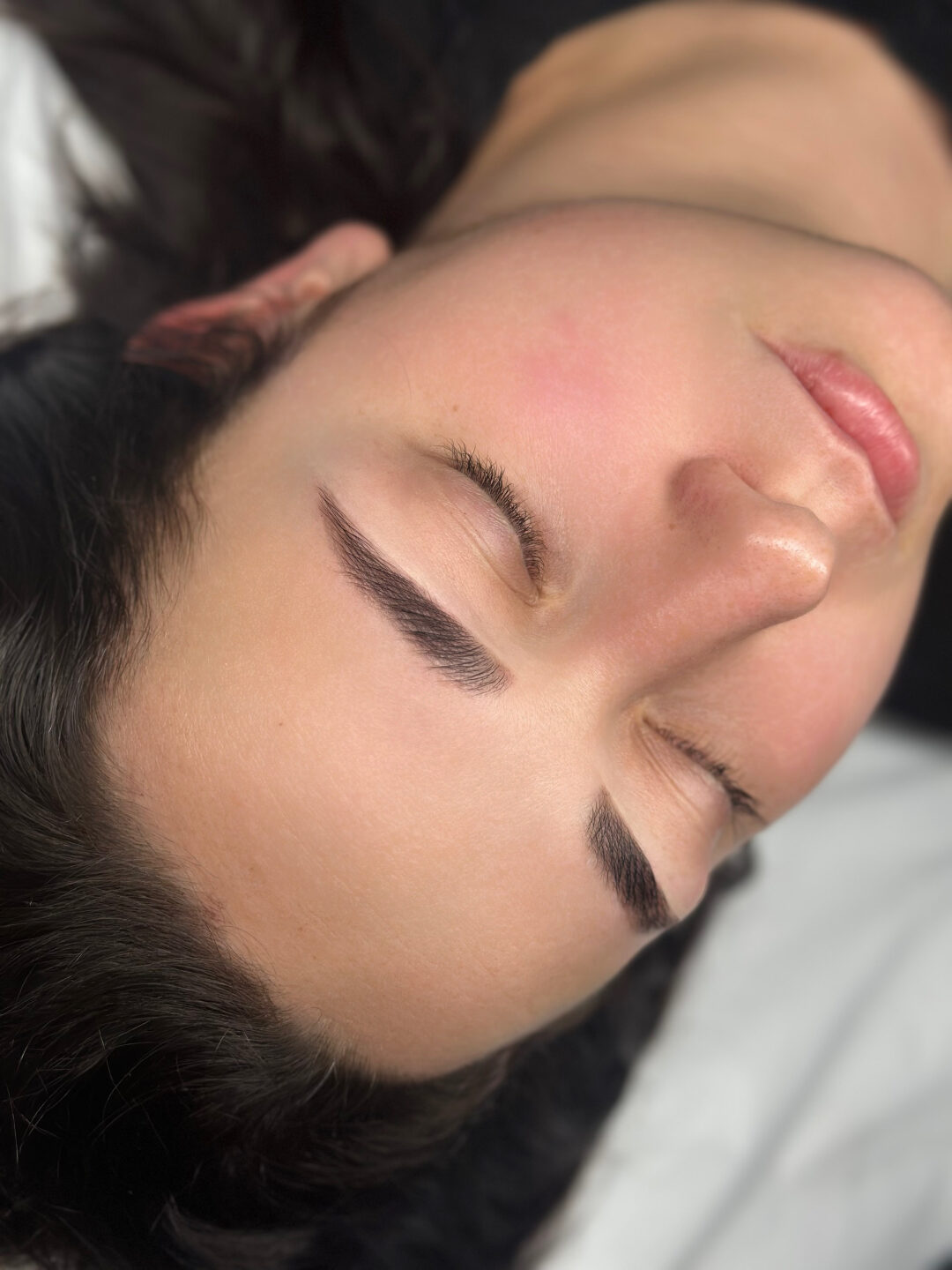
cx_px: 476
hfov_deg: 30.3
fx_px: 1760
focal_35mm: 48
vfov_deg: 39.7
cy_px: 635
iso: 80
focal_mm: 6.86
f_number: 1.78
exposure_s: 1/672
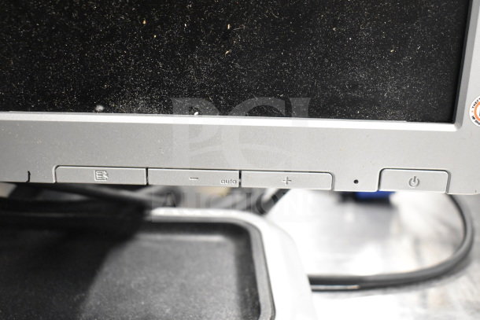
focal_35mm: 44
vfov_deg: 30.9
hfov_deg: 45.0
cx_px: 240
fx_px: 580
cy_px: 160
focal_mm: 29
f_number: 4.2
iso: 6400
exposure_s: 1/50
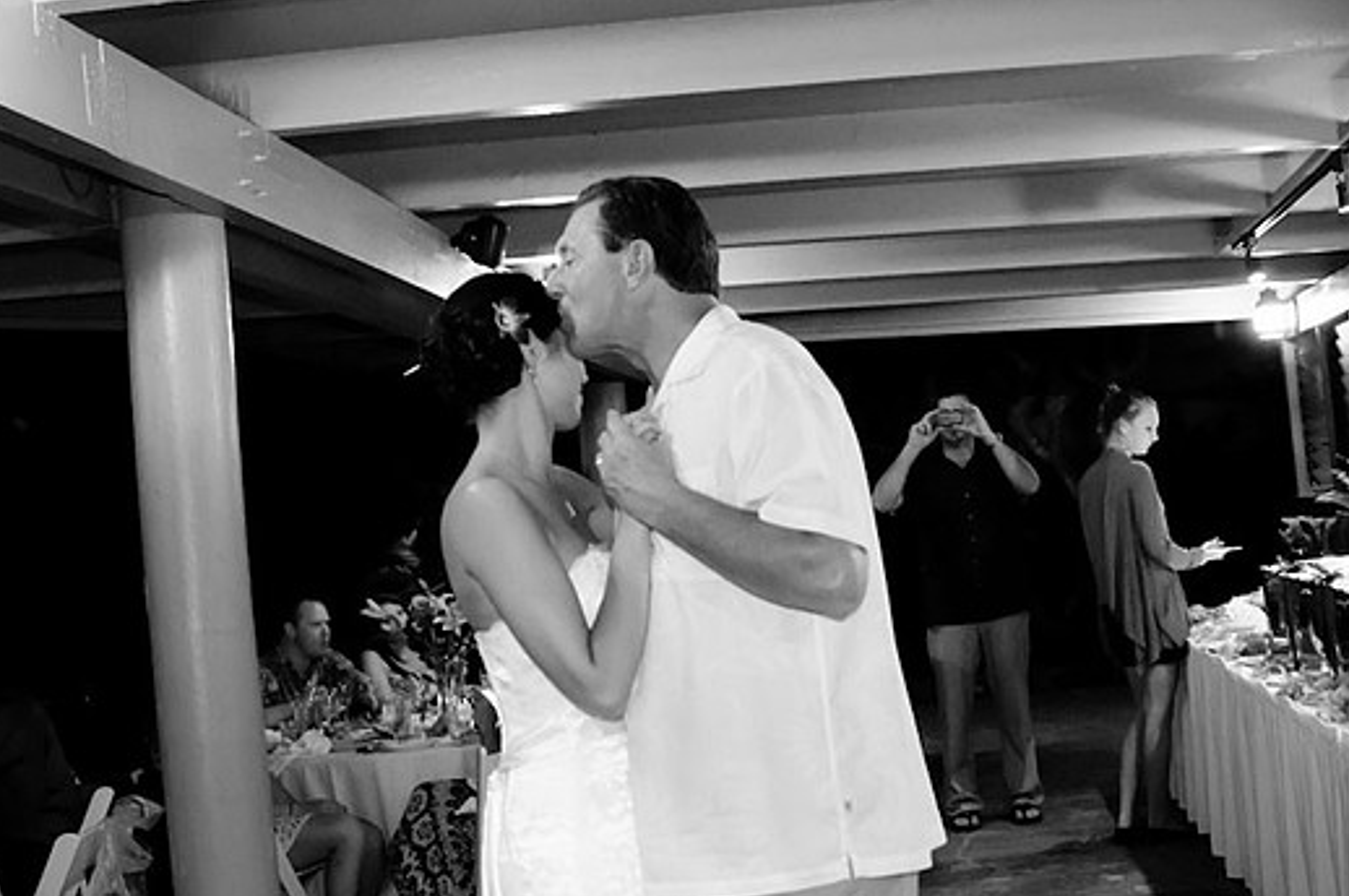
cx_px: 654
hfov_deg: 42.0
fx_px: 1759
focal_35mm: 47
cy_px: 460
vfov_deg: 28.6
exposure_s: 1/60
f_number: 2.8
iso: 3200
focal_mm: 28
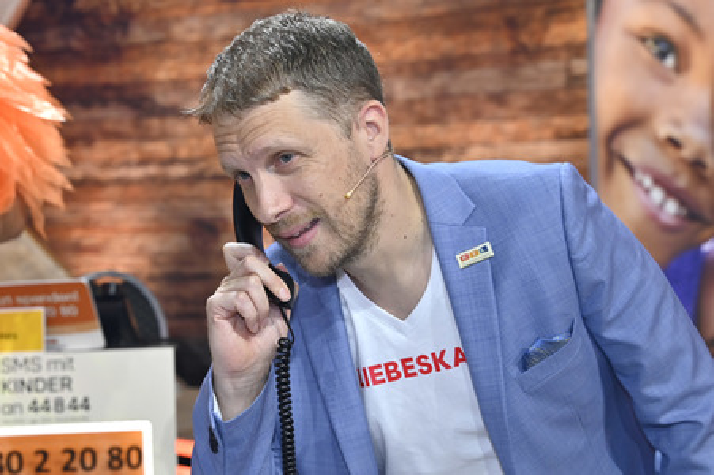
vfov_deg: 28.0
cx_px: 357
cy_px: 238
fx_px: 951
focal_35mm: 48
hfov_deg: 41.1
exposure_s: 1/200
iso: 1000
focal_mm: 48
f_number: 4
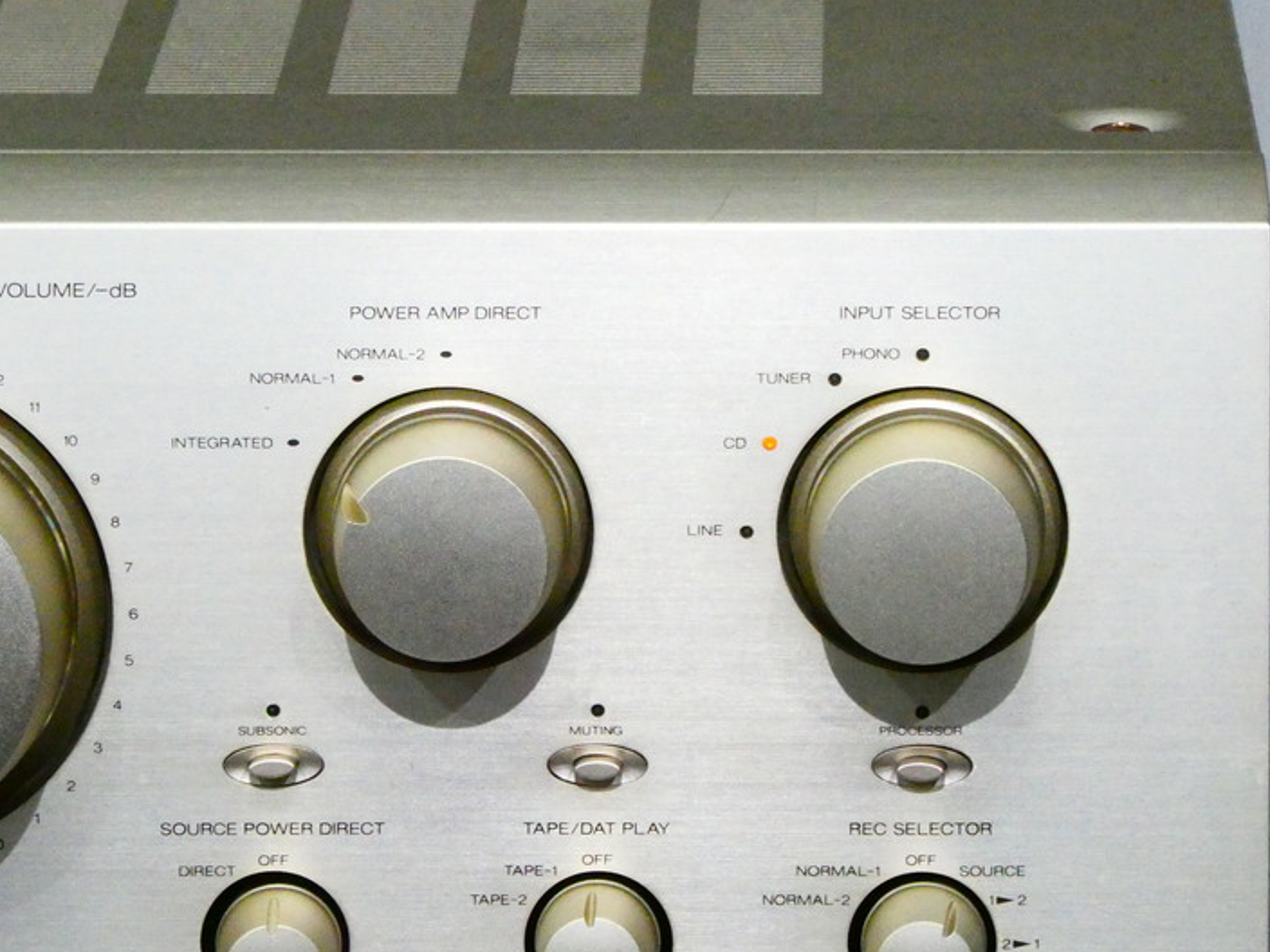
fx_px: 12511
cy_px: 644
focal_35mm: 341
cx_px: 512
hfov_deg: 5.8
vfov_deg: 4.4
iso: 1600
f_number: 5.6
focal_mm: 44.8
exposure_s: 1/80
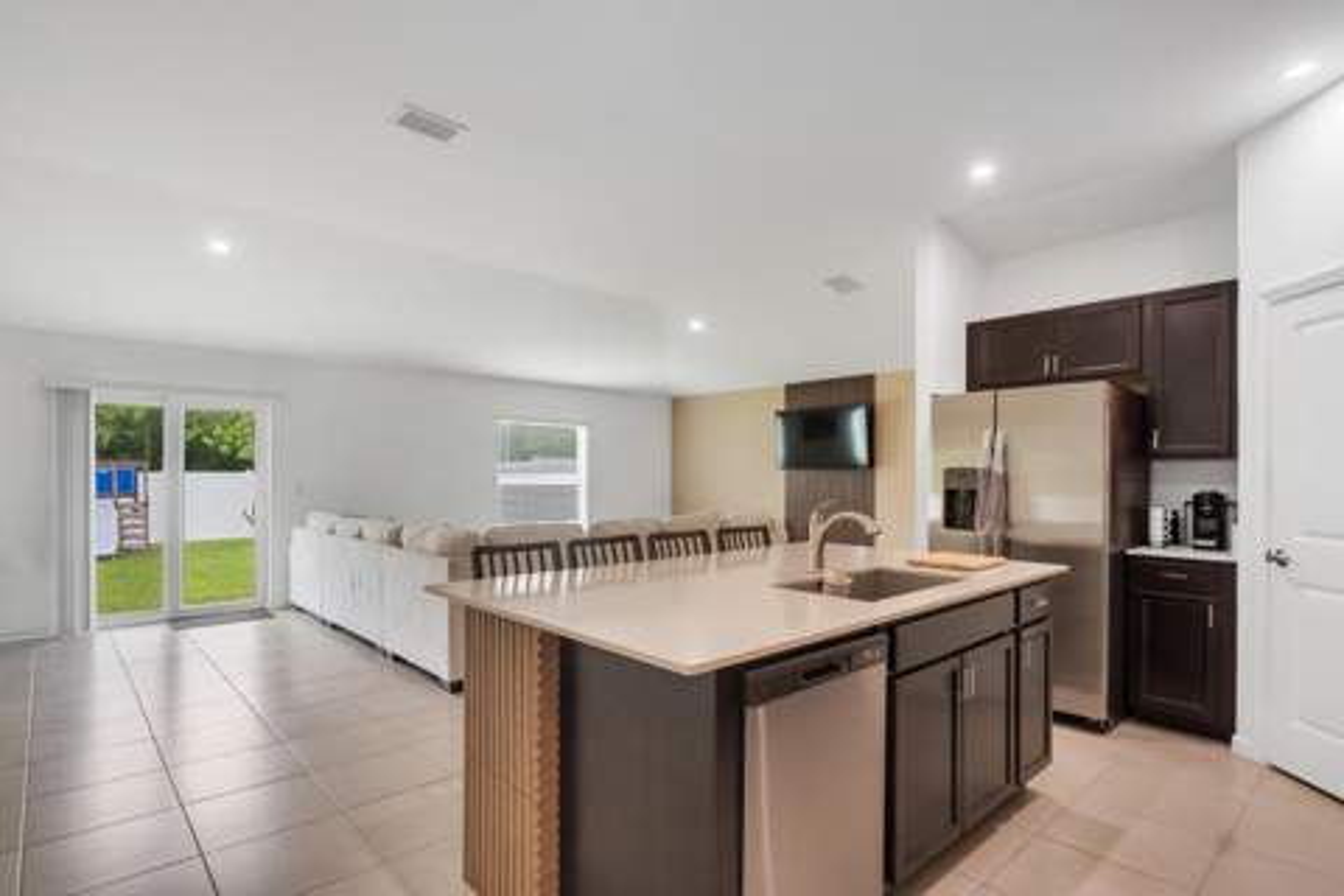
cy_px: 448
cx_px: 672
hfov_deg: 92.4
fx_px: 644
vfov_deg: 69.7
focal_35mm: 17
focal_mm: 11.5
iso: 320
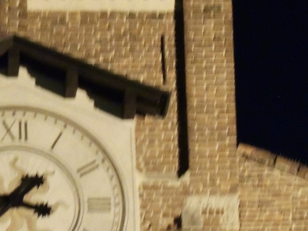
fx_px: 2499
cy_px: 178
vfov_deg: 5.3
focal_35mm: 281
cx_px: -8
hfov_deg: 7.0
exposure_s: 1/4
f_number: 4.2
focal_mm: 18.7
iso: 800
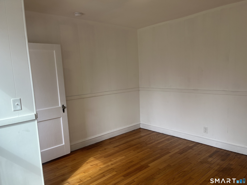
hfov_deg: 67.3
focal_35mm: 26
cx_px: 124
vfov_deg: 53.1
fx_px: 186
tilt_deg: -7.9
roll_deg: +4.0
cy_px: 92
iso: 32
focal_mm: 5.1
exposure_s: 1/130
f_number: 1.6
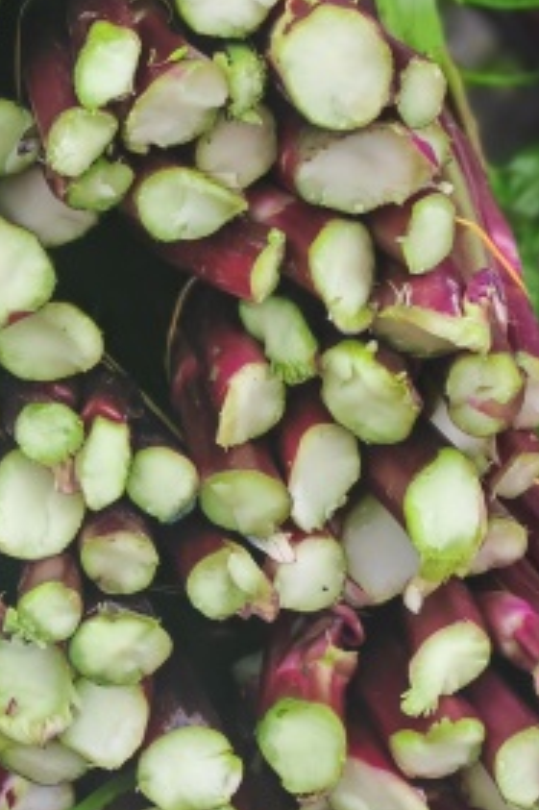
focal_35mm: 160
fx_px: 3597
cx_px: -268
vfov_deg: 12.8
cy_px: 519
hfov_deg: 8.4
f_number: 4
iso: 50
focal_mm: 5.52
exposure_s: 1/110
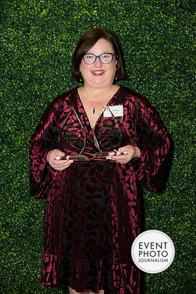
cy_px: 147
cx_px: 98
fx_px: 612
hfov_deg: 18.2
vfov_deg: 27.0
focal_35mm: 75
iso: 800
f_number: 5
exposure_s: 1/160
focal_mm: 75
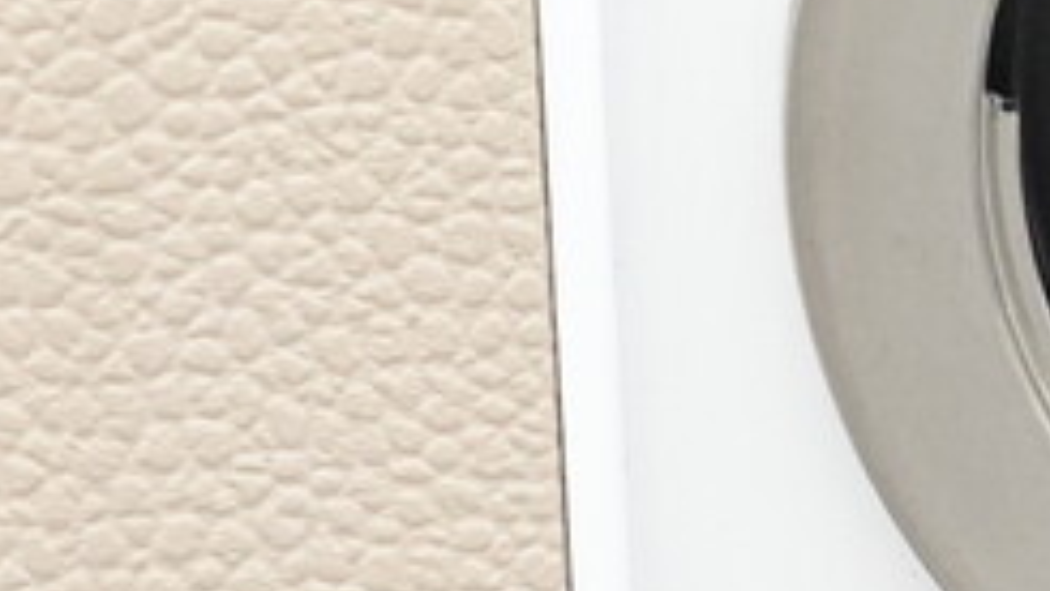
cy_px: -171
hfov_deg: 10.3
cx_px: 1367
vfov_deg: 5.9
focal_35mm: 205
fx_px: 5709
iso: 1600
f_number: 5.6
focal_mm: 14.99
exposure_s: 1/40
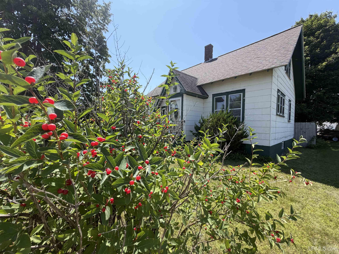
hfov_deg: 102.1
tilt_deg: -1.6
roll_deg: -0.9
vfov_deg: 85.7
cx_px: 170
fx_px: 137
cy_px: 127
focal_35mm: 14
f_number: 2.2
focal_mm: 2.22
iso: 40
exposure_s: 1/770
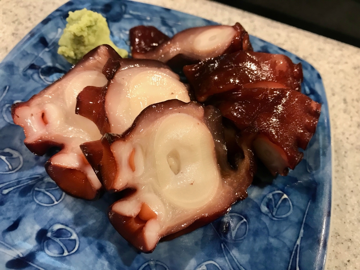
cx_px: 180
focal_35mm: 28
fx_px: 291
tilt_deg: -57.3
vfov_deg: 49.7
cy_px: 135
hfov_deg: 63.4
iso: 64
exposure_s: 1/17
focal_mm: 3.99
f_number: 1.8
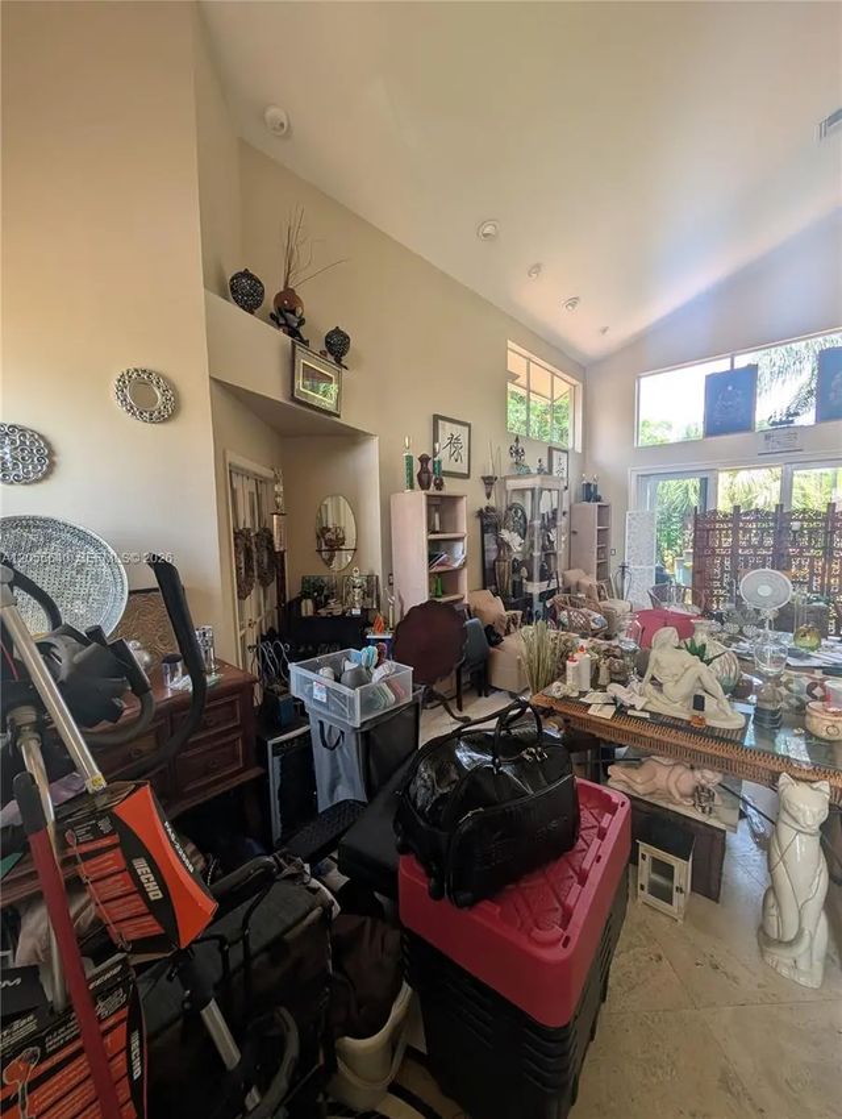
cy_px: 560
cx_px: 421
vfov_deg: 110.5
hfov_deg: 94.6
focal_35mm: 12
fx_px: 388
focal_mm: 2.02
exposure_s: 1/73.3
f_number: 1.7
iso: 57
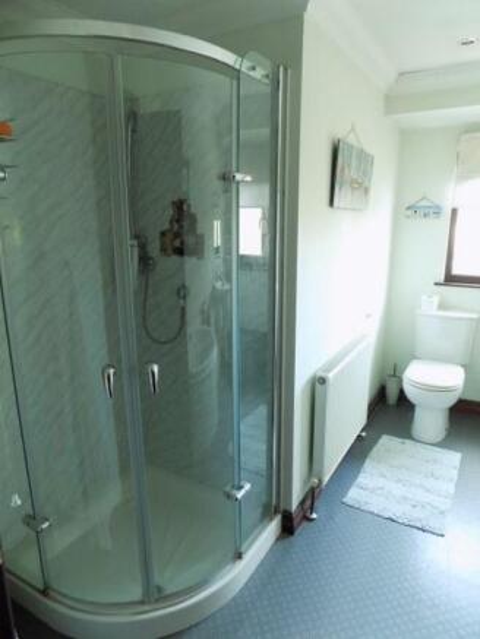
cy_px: 320
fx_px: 425
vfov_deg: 73.9
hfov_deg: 58.9
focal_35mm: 23
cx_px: 240
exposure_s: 1/30
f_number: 3.1
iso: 280
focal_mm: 4
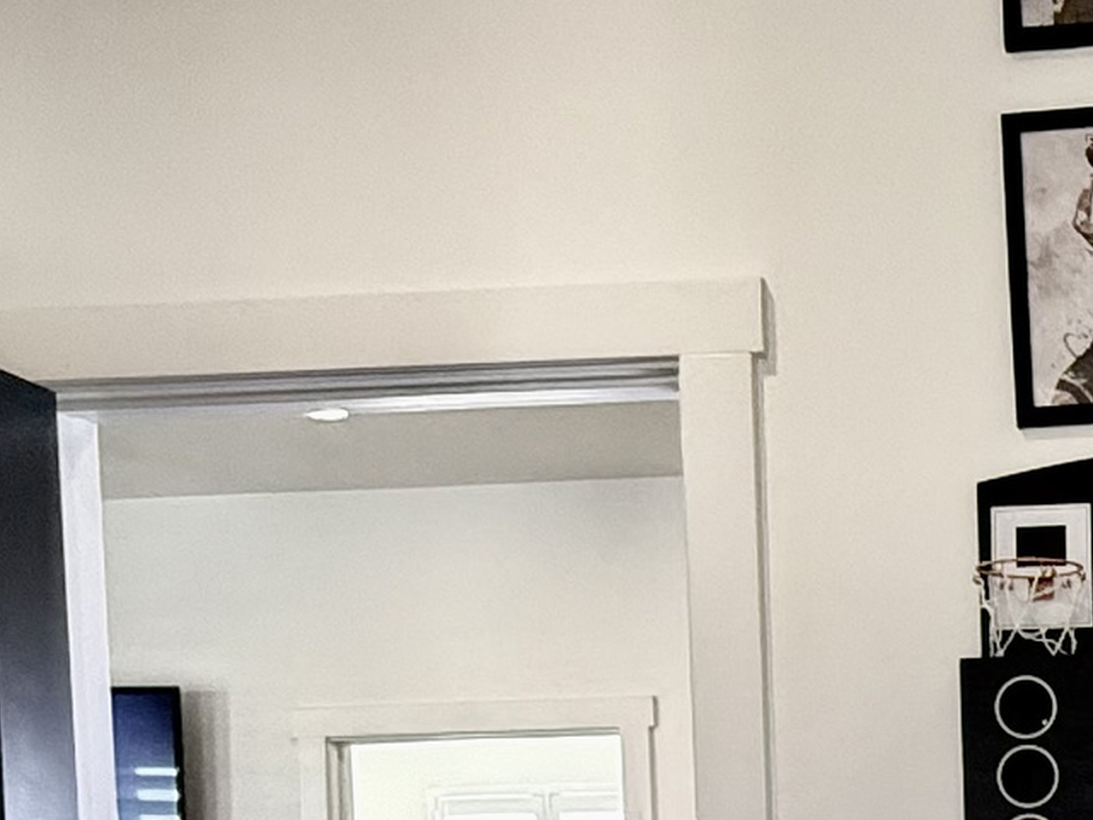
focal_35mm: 62
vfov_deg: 21.3
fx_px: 1958
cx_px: 1209
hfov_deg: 28.3
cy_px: 1089
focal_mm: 2.22
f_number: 2.2
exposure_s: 1/120
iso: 250
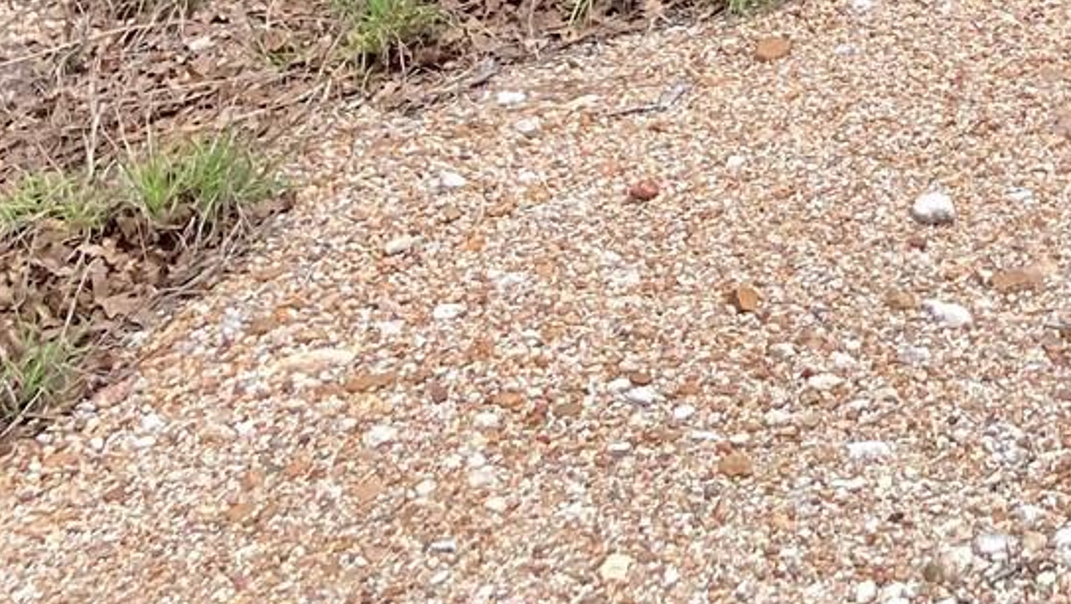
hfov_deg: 16.9
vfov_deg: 9.7
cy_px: -697
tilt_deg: -8.4
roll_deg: +0.1
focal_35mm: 115
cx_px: 1592
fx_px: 3267
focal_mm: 3.99
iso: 20
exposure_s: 1/750
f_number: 1.8
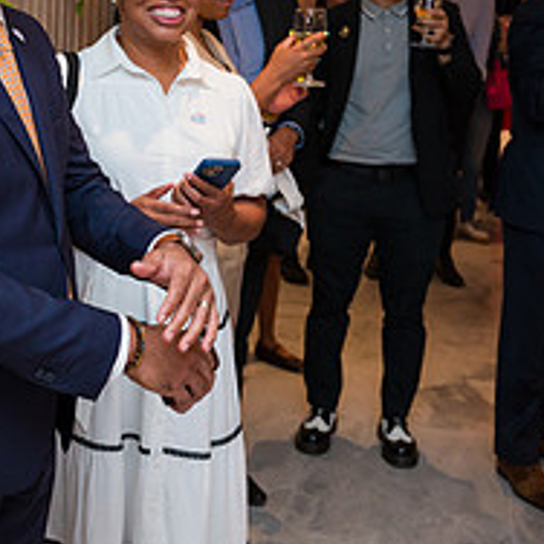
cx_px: 9
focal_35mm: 63
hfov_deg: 26.0
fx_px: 1120
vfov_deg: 26.9
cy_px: 127
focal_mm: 24
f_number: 3.2
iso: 800
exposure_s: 1/160
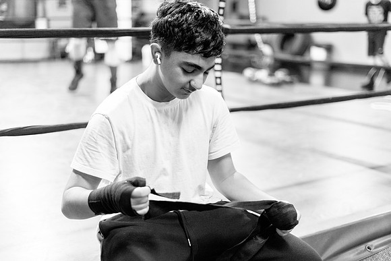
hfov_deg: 39.6
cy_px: 130
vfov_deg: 27.0
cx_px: 196
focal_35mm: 50
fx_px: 543
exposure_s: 1/500
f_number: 1.8
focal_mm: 50
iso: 2000
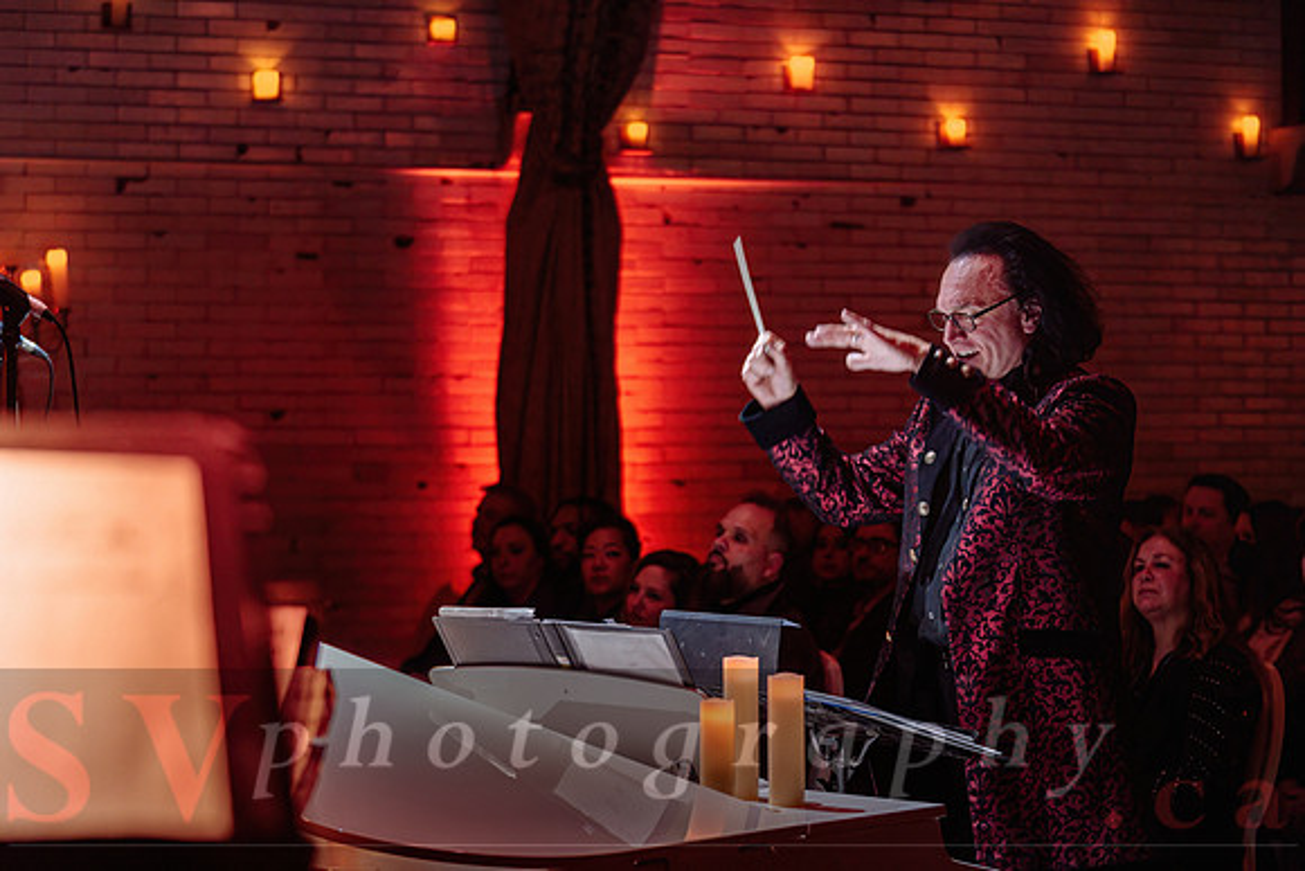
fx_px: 2693
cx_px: 692
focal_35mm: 74
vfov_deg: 18.4
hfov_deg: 27.2
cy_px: 409
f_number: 2.8
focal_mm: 70
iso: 1600
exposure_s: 1/125
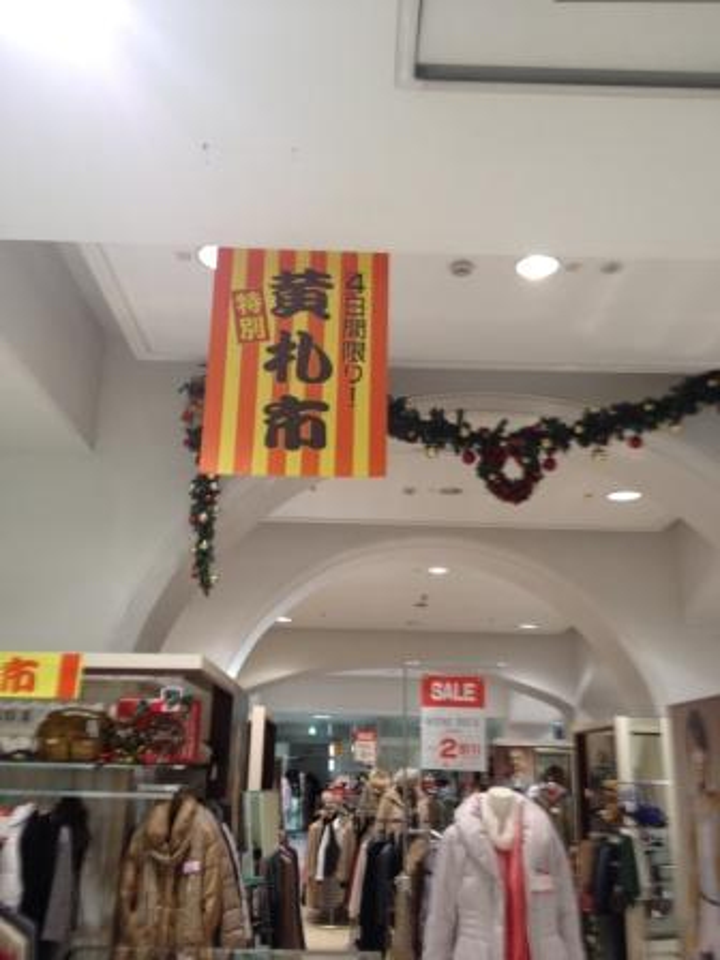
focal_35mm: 35
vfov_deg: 52.6
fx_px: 971
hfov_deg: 40.7
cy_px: 480
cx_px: 360
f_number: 2.4
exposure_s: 1/20
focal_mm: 4.28
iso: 64
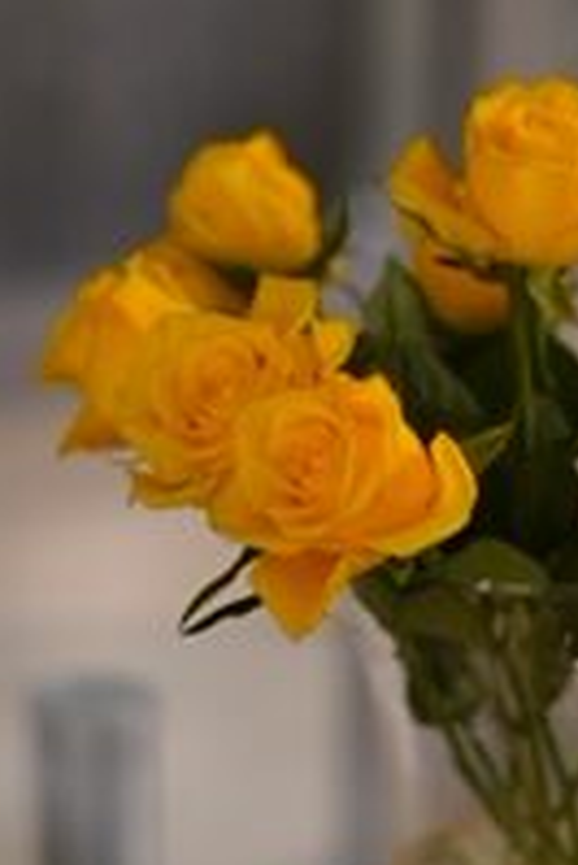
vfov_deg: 12.7
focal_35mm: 161
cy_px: 752
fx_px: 3870
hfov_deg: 8.5
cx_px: 417
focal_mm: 50
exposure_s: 1/40
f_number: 1.8
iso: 1250
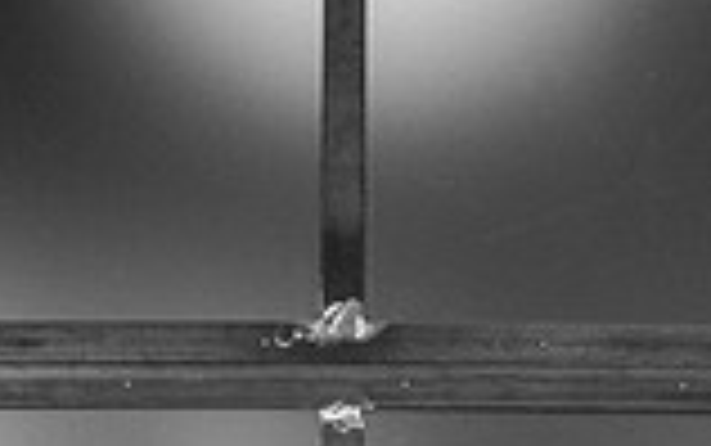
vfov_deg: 11.4
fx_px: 2055
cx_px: 377
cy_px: 842
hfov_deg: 19.6
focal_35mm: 106
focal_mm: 28
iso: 800
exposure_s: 1/100
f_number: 2.8
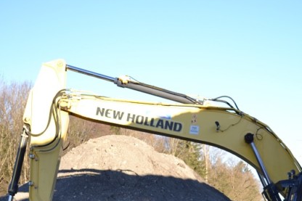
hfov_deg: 26.7
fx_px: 629
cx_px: 221
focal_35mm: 75
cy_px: 185
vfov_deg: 17.9
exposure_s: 1/200
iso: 100
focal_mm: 26
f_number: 4.2
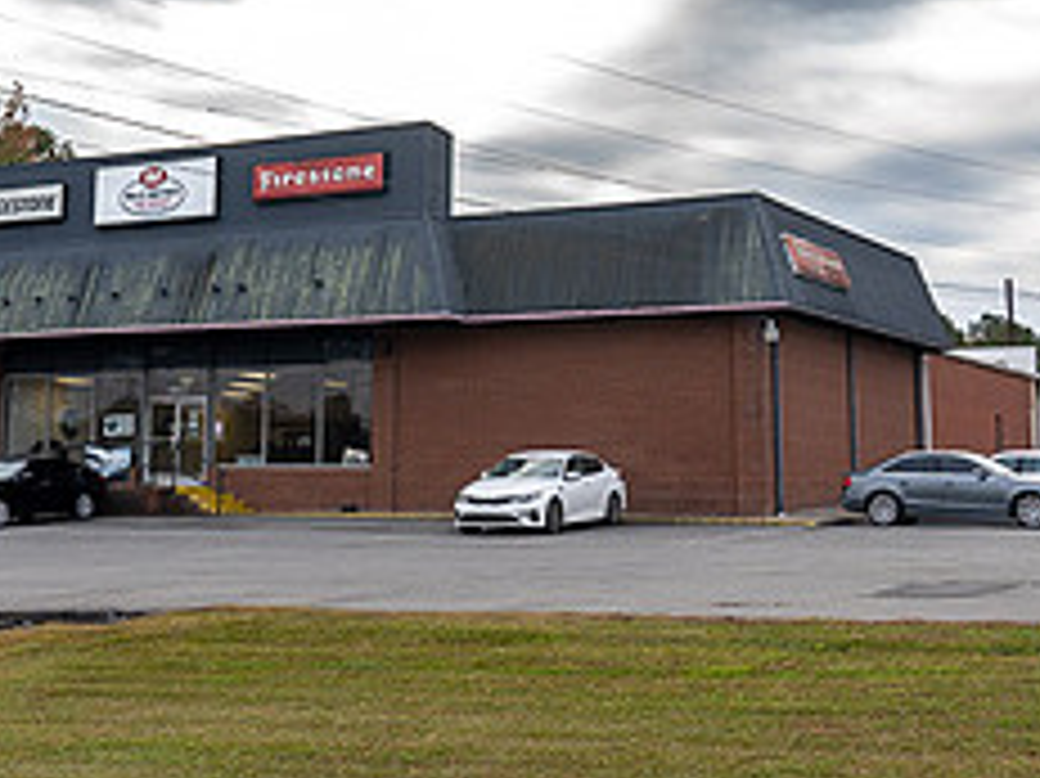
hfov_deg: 33.2
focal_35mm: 58
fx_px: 1742
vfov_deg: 24.5
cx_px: 500
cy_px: 88
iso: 250
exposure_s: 1/200
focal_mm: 24
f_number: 4
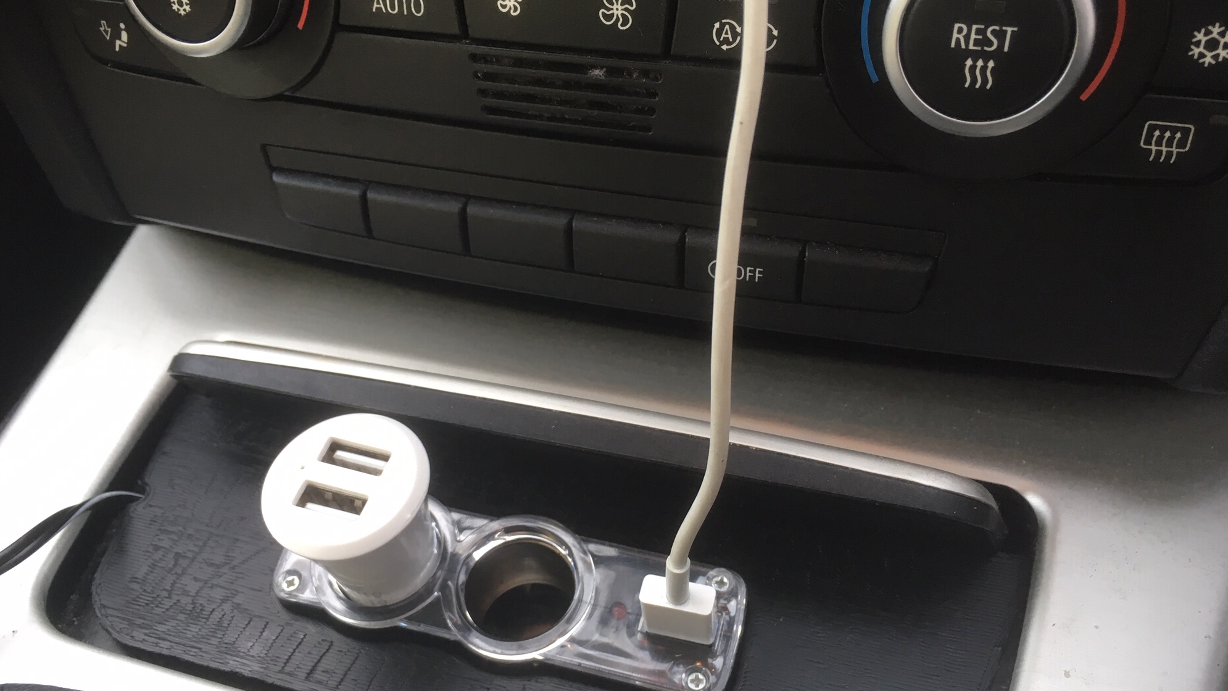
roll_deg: -0.3
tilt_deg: -29.7
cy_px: 381
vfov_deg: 36.7
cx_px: 610
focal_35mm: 32
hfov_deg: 61.0
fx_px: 1042
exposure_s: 1/33
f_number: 2.2
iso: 40
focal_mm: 4.15
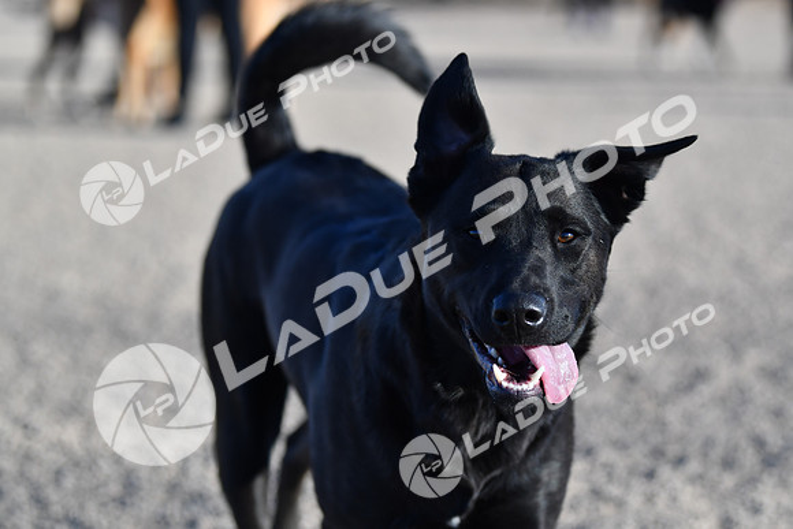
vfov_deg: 13.0
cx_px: 396
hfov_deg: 19.5
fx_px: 2313
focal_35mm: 105
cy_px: 264
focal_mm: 70
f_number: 2.8
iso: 280
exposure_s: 1/4000
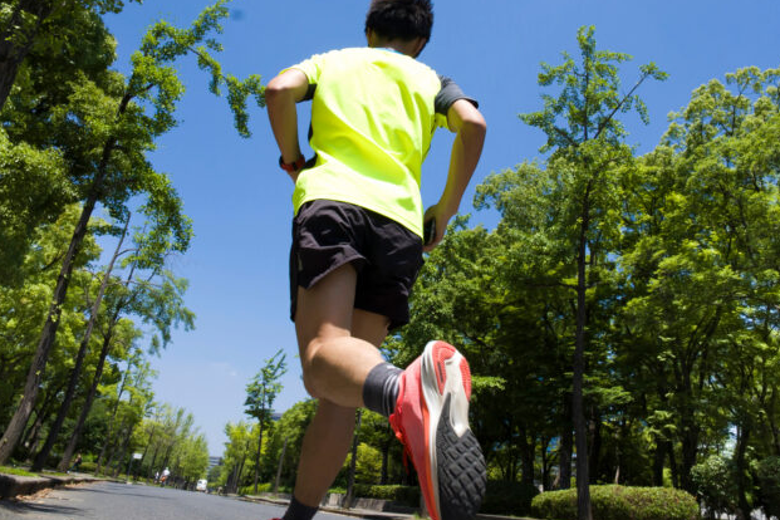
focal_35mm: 29
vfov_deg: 44.3
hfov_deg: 63.6
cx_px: 416
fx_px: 628
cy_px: 175
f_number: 11
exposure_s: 1/1000
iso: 800
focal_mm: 15
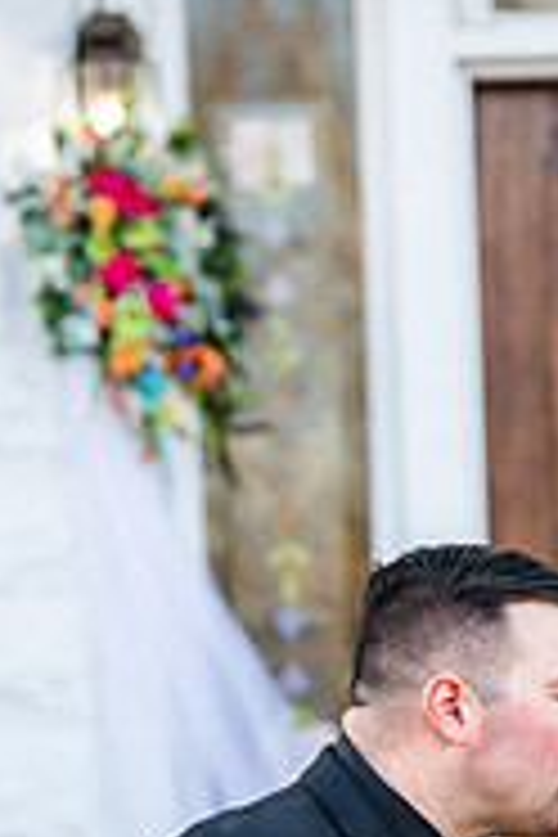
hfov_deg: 4.9
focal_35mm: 281
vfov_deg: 7.3
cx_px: 594
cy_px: 972
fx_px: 6533
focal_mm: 116
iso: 200
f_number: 4
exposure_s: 1/200
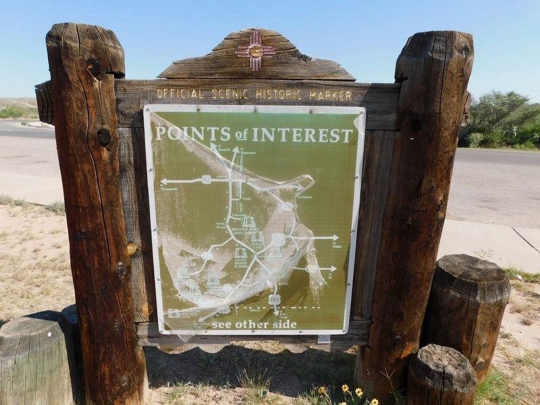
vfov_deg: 58.9
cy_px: 202
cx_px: 270
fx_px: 359
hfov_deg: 73.9
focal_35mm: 23
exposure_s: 1/1500
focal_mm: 4
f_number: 3
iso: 125
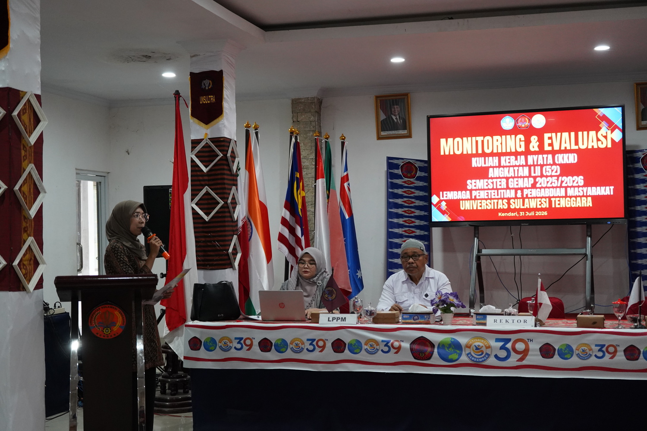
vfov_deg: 27.0
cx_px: 324
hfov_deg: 39.6
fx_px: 899
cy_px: 216
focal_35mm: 50
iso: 5000
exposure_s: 1/160
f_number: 4.5
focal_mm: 50
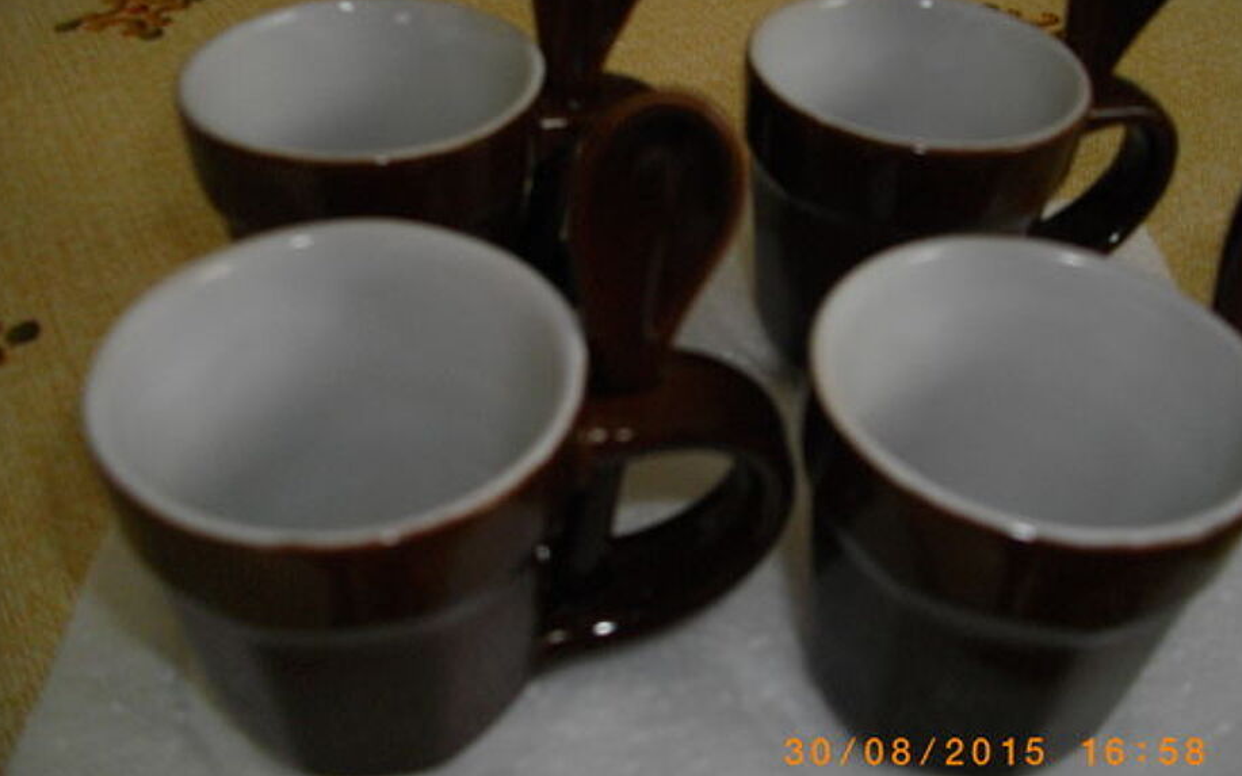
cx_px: 666
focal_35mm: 37
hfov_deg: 52.7
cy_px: 353
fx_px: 1252
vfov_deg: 34.4
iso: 200
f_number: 2.9
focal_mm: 5.7
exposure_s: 1/50
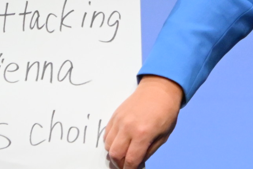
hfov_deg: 1.2
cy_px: -60
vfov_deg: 0.8
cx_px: 341
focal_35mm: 1764
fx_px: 12399
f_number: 5.6
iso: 4000
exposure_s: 1/500
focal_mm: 280
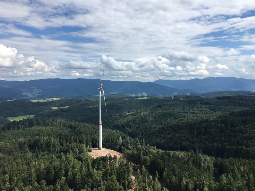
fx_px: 214
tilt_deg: -1.6
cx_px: 128
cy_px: 96
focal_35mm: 29
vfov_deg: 48.2
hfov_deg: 61.7
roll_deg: -0.1
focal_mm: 4.15
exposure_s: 1/1832
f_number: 2.2
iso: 25
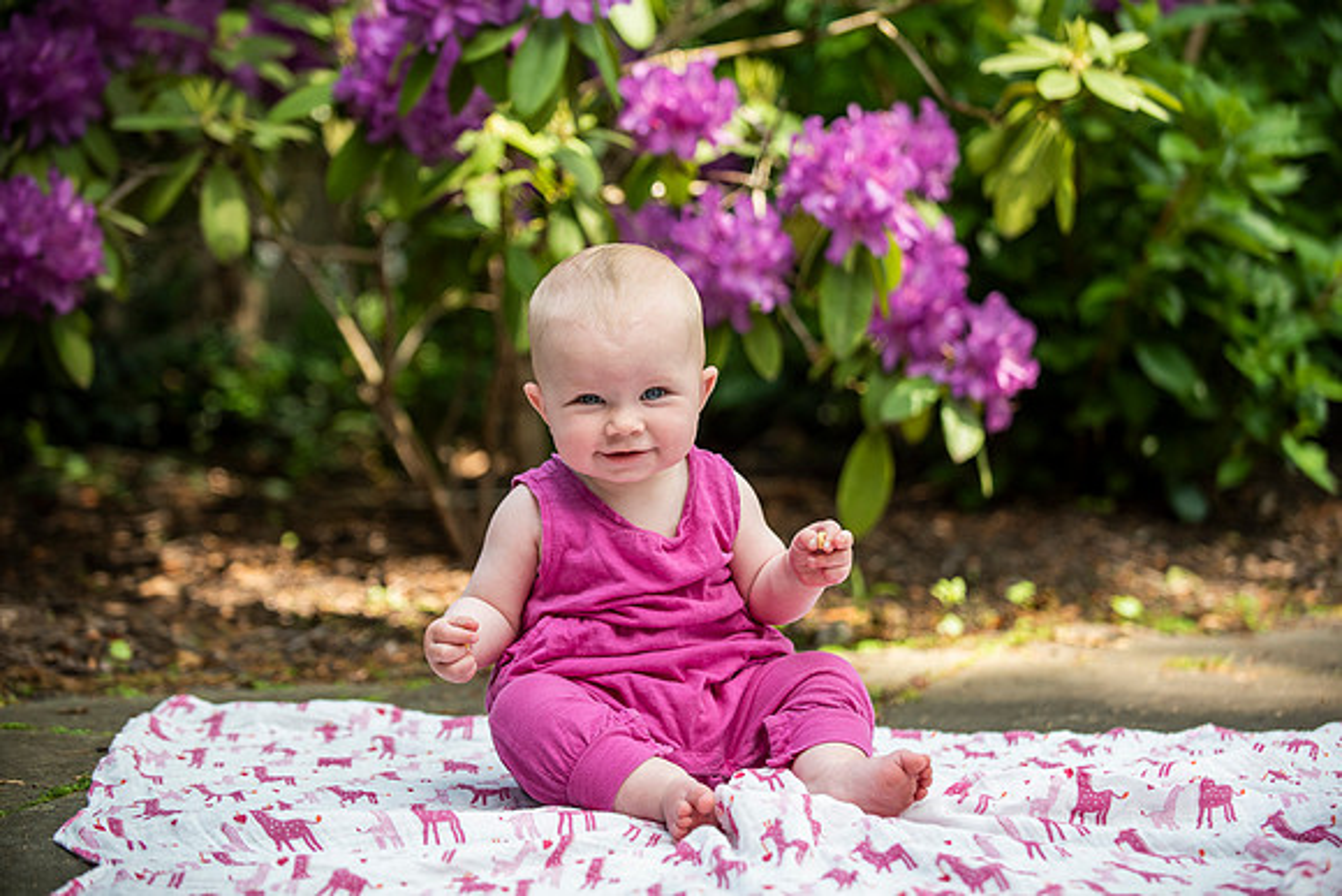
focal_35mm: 97
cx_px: 680
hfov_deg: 21.0
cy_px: 437
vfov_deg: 14.1
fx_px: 3628
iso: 400
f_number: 2.8
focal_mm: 95
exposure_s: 1/1000
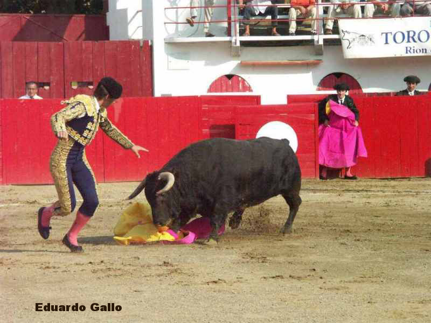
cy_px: 162
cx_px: 216
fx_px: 2478
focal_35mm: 199
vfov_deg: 7.5
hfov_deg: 9.9
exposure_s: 1/2000
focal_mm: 50.48
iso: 400
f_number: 5
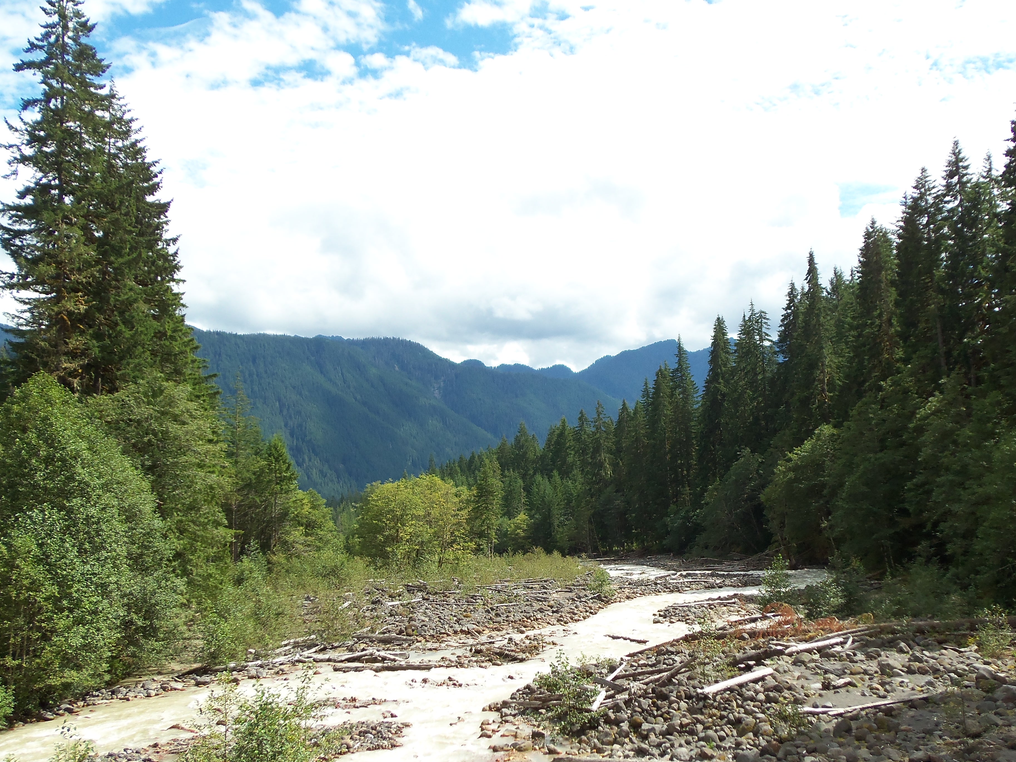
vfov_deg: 41.8
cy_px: 404
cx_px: 578
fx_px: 998
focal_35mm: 34
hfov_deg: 53.8
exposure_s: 1/500
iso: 80
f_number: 3.4
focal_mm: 5.2
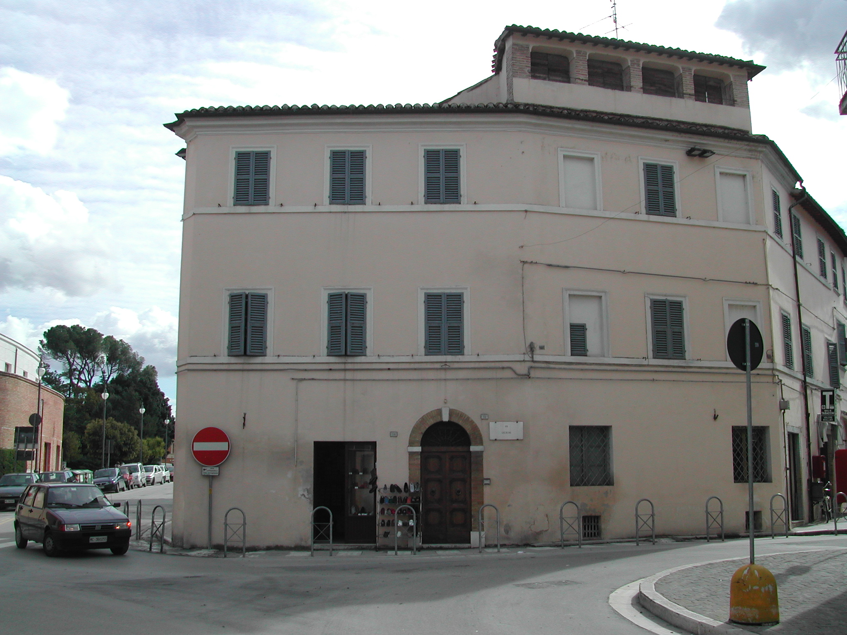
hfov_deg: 49.0
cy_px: 318
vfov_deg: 37.7
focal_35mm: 38
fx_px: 930
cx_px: 424
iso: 100
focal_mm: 8
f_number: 7.6
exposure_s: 1/221
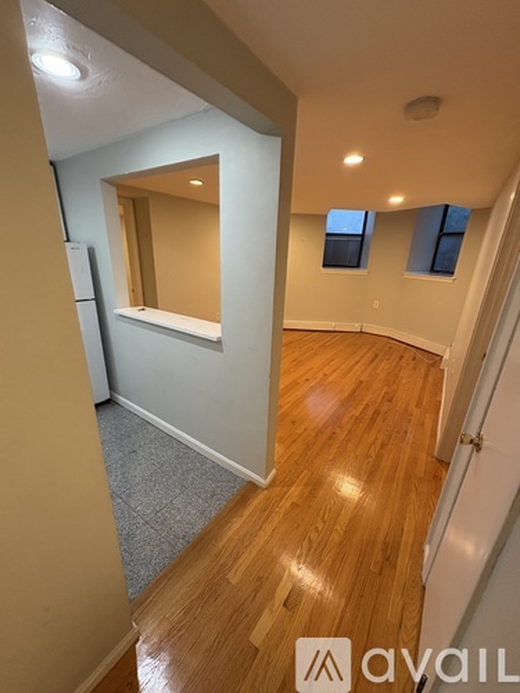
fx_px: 280
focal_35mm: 14
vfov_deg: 102.1
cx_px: 260
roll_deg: +0.7
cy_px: 346
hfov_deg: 85.7
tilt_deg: -15.8
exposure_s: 1/60
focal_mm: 2.22
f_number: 2.2
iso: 250
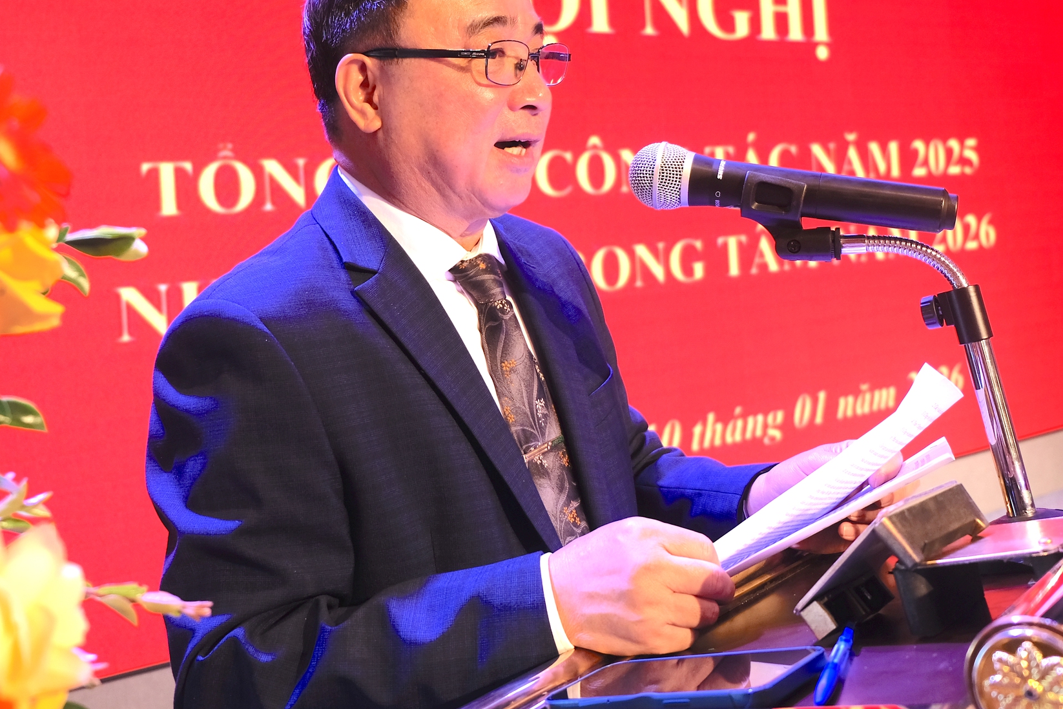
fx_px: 1240
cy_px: 203
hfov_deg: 46.4
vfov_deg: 31.5
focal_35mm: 42
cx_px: 497
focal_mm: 18
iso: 200
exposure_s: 1/70
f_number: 2.8
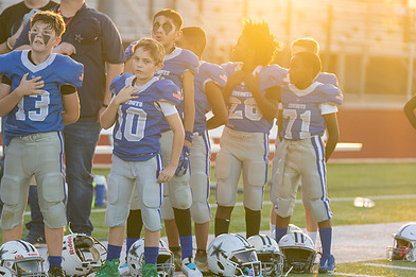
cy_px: 134
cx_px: 144
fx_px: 2564
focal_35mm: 222
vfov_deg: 6.2
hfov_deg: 9.3
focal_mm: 150
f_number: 2.8
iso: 320
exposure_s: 1/640
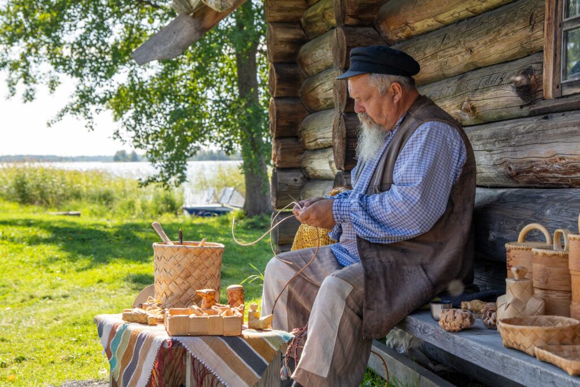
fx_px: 967
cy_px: 194
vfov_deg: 22.6
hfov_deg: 33.4
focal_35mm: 60
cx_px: 290
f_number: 4
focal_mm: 40
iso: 100
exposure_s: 1/250
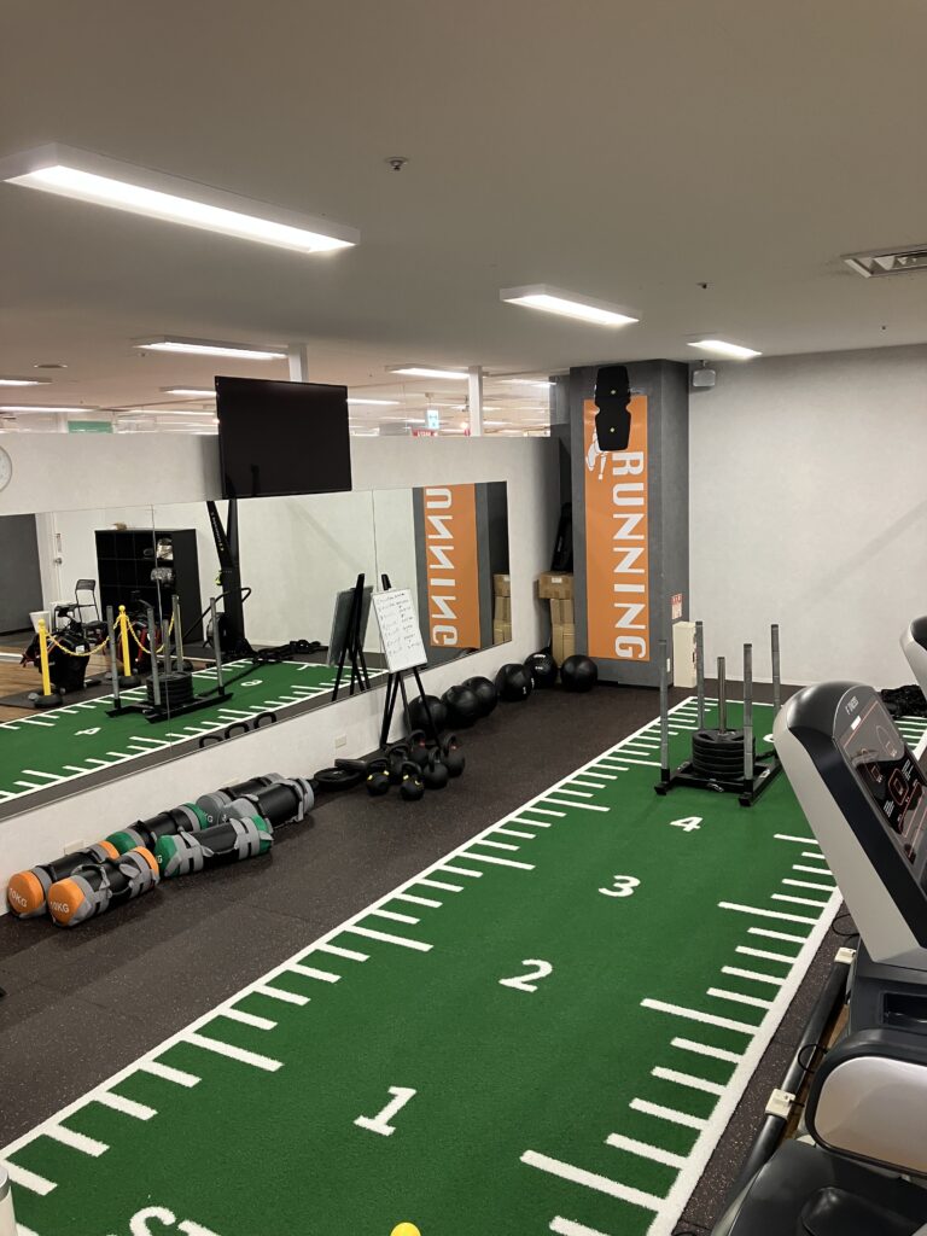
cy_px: 618
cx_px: 464
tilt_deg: -8.4
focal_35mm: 28
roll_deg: +1.9
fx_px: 1000
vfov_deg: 63.4
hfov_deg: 49.7
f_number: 1.8
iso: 125
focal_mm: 3.99
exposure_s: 1/60
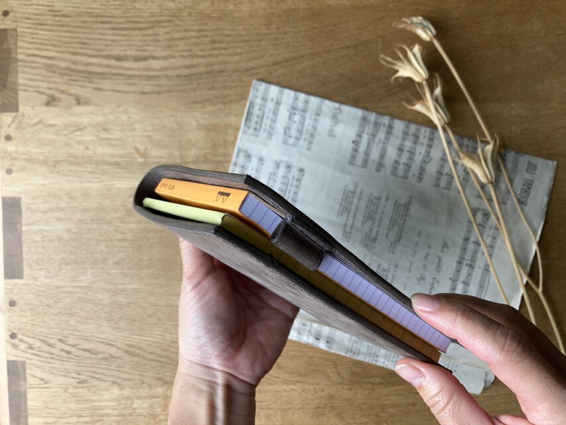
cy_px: 212
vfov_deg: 49.8
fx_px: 458
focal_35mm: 28
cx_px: 283
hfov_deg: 63.4
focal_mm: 3.99
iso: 50
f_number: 1.8
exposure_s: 1/121
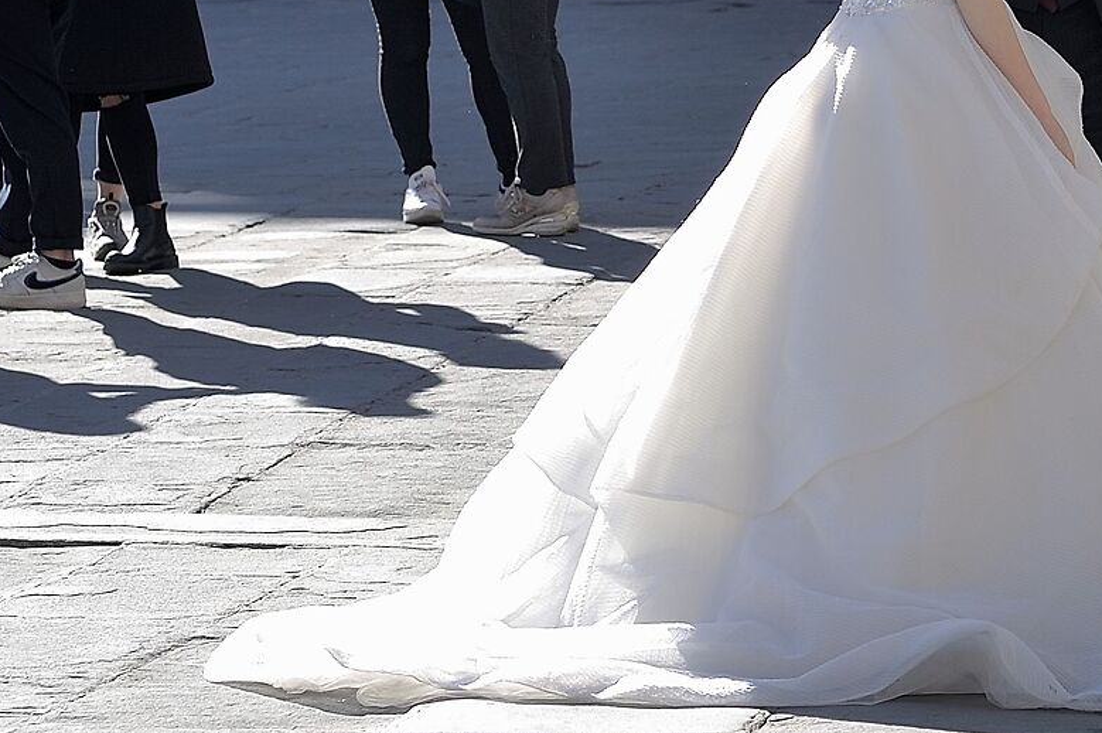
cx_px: 1074
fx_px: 8013
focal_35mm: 262
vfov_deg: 5.2
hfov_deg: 7.8
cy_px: -18
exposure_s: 1/320
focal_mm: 85
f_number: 6.3
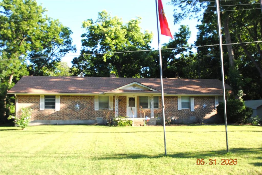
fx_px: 240
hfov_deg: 57.2
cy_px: 88
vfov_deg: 40.1
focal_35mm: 33
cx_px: 131
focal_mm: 22
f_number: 5.6
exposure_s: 1/125
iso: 110
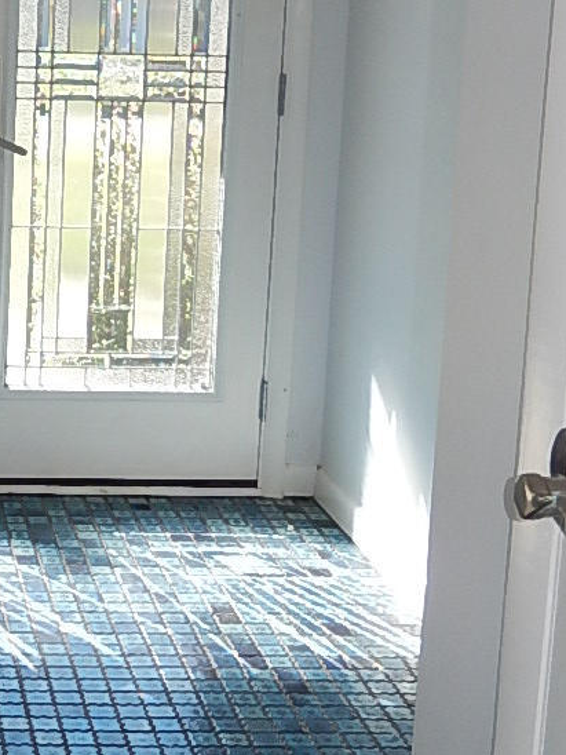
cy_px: 209
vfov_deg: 26.4
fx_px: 1591
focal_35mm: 73
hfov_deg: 19.2
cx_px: -80
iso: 125
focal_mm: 4.5
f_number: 3.4
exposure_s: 1/200
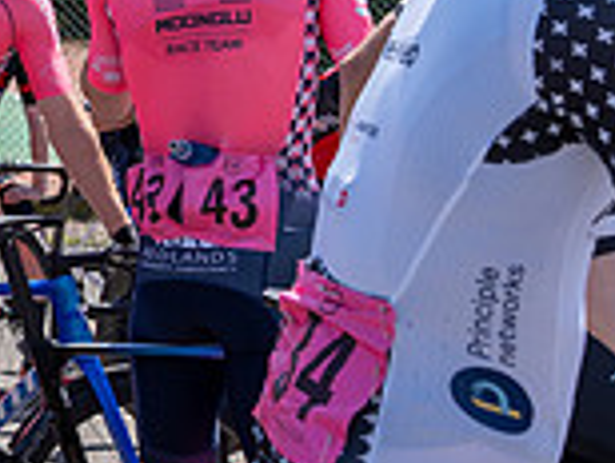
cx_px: -463
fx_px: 1868
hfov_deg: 16.1
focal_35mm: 105
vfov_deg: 13.9
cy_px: 10
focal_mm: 29
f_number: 5.6
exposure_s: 1/500
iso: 100
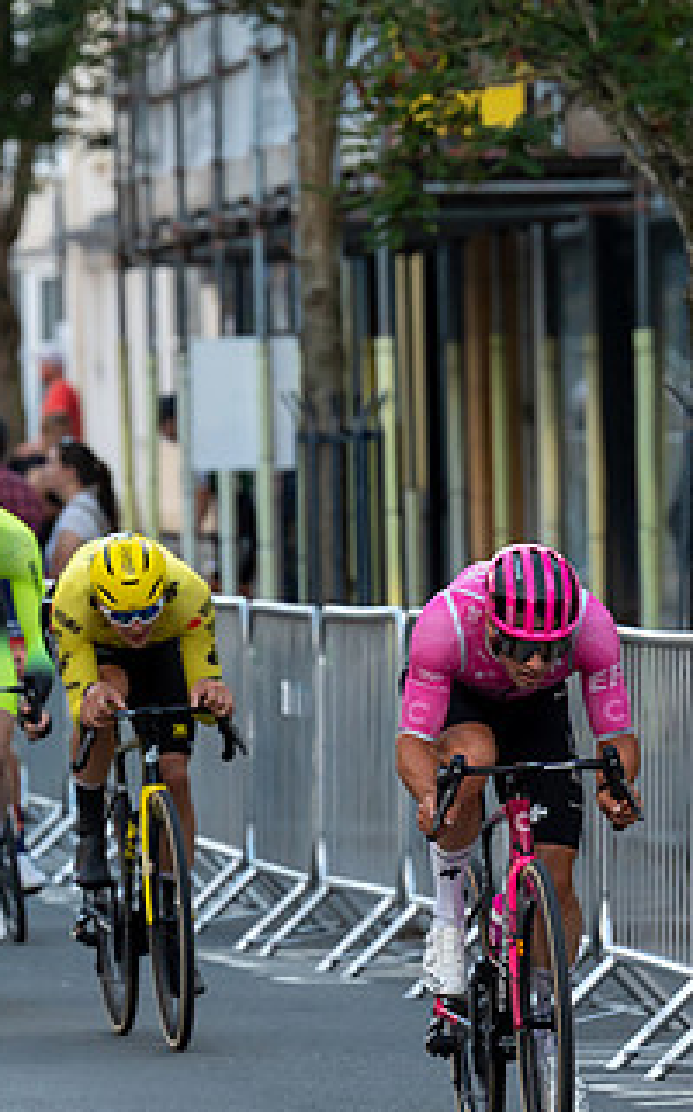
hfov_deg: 3.0
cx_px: 213
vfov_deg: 4.8
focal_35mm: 440
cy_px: 782
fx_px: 13326
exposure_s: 1/640
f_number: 4
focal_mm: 175
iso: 1000
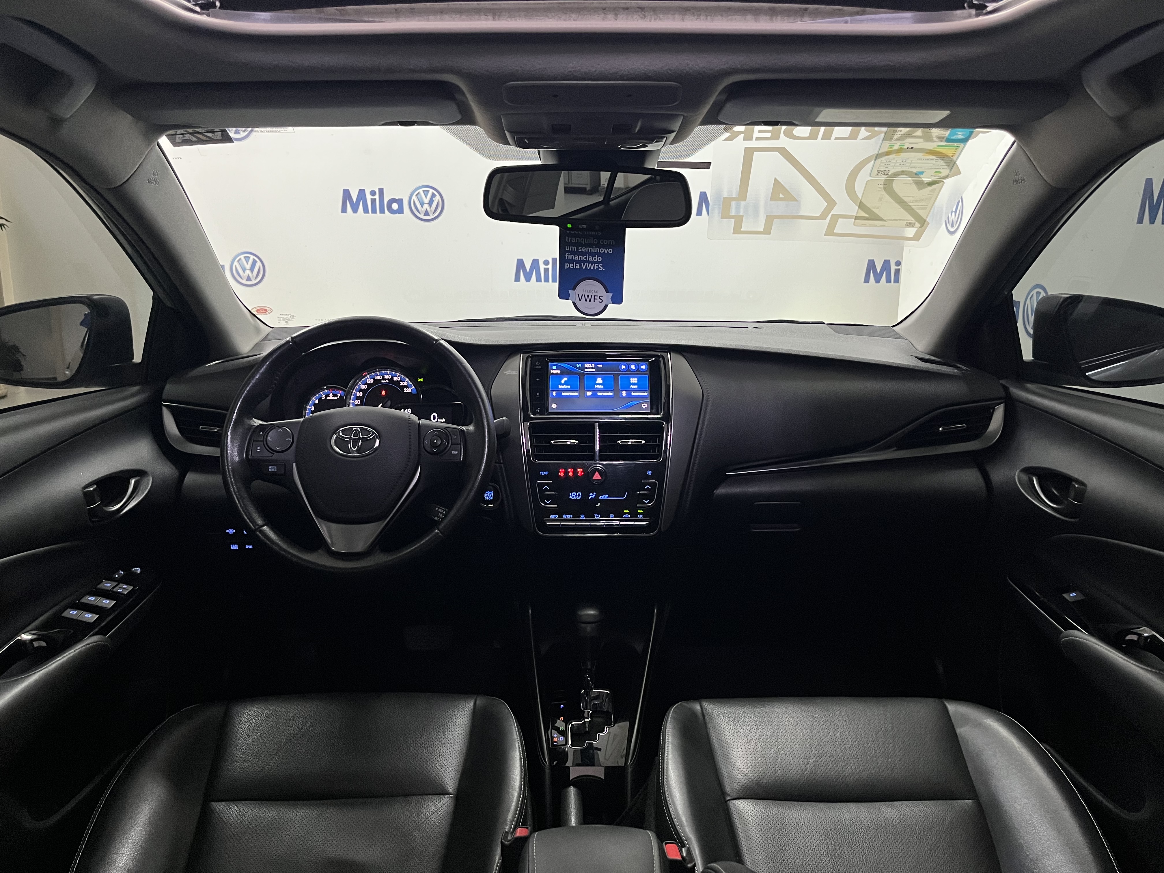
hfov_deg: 67.3
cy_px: 436
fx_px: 874
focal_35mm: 26
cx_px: 582
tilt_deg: -14.1
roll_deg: -0.1
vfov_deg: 53.1
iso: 400
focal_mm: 5.1
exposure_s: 1/60
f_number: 1.6
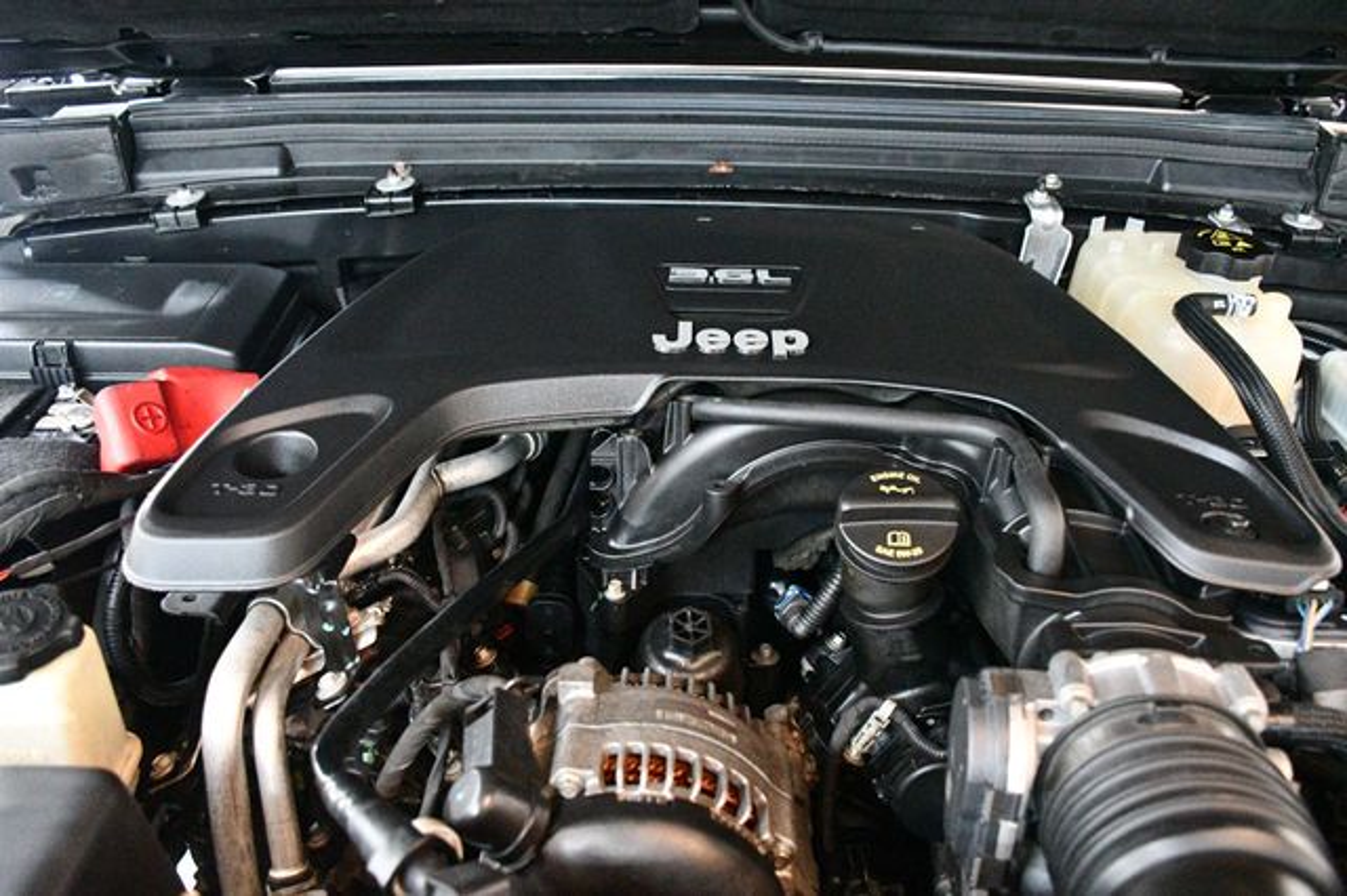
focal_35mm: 30
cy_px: 448
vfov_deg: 43.6
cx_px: 674
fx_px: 1122
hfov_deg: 62.0
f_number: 3.5
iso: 11400
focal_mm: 20
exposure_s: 1/60
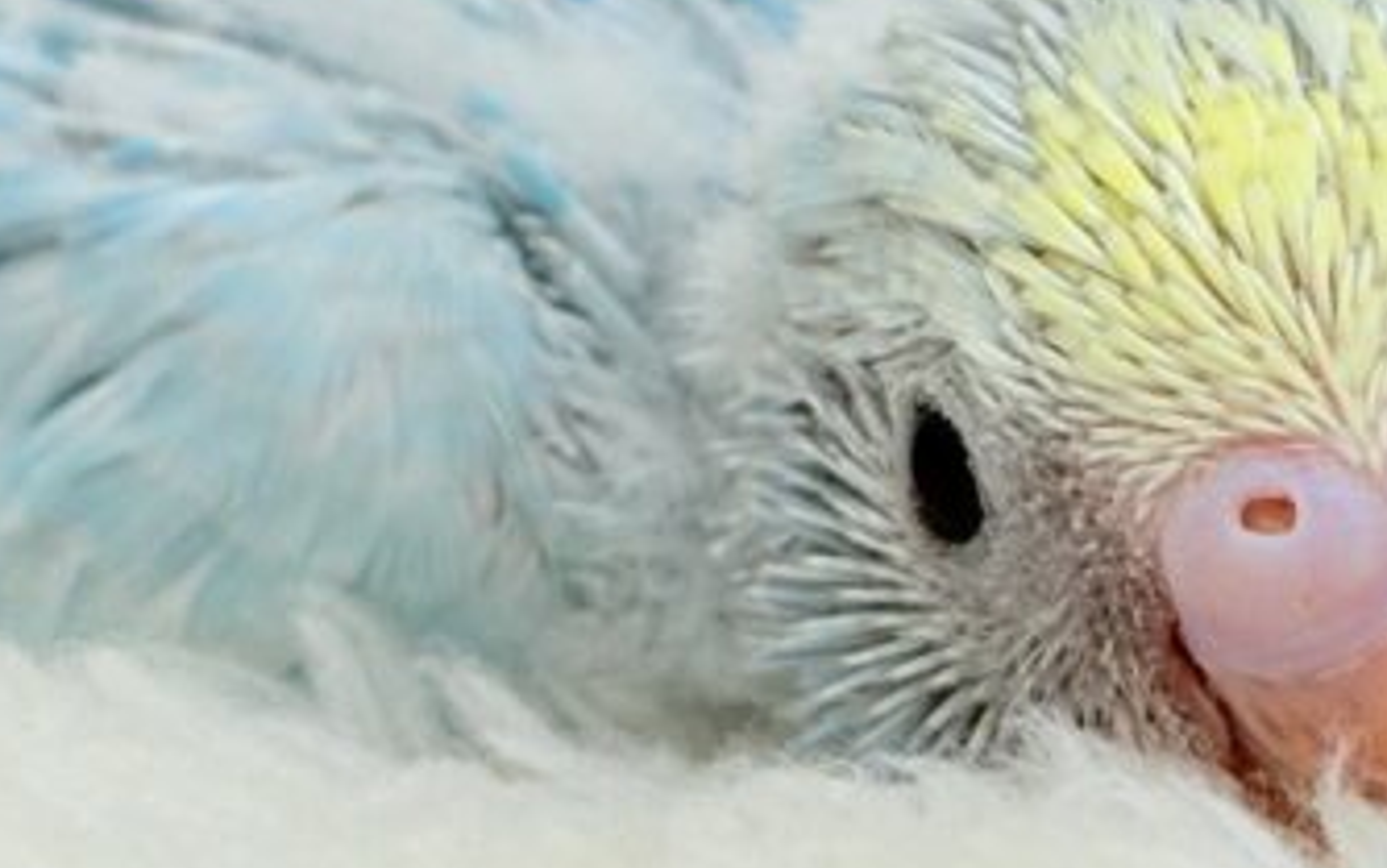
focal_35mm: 198
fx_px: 7487
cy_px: 79
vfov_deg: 6.6
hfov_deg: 10.6
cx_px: 718
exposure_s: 1/100
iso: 50
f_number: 1.6
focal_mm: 5.96
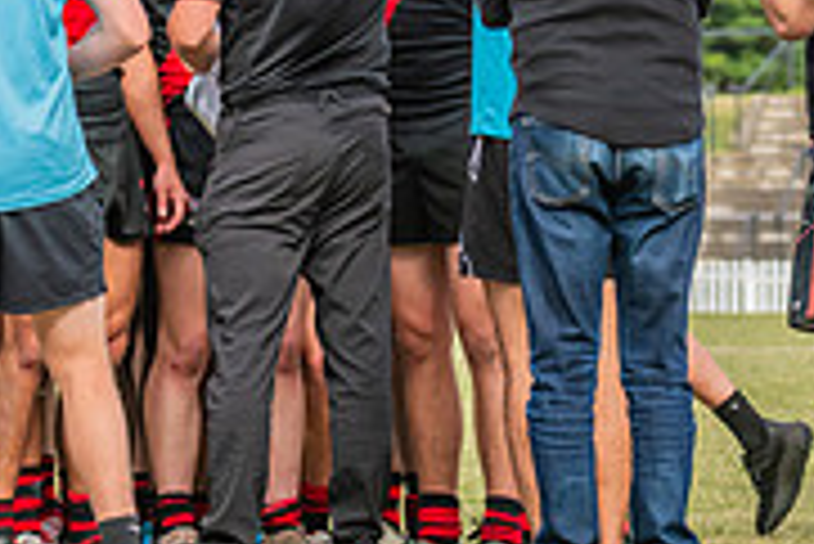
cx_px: 364
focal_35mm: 546
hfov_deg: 3.8
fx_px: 12355
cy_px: 11
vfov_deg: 2.5
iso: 800
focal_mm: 170
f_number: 8
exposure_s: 1/1250
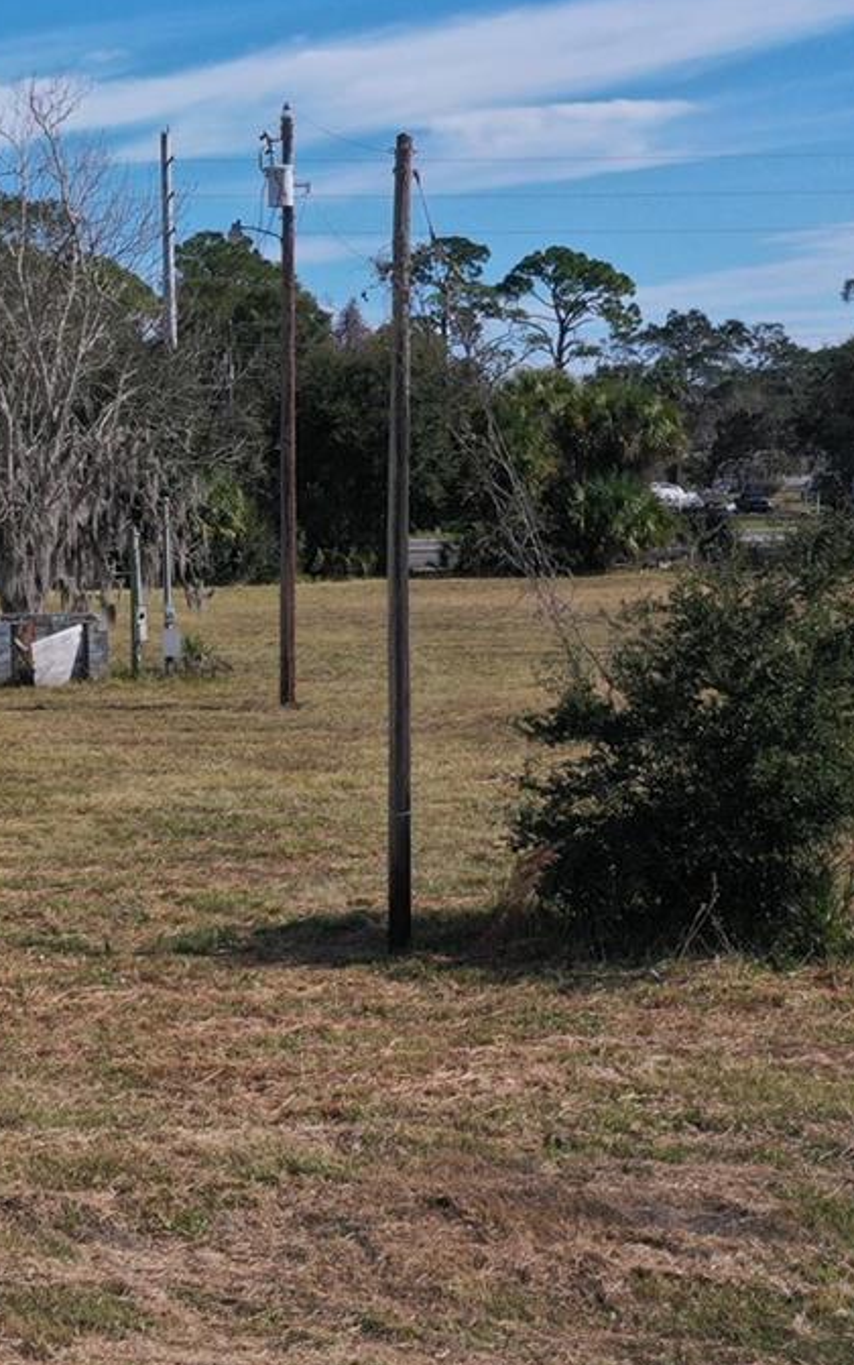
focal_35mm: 68
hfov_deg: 16.9
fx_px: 2530
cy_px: 557
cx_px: -516
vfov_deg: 30.1
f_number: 6.3
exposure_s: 1/500
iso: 100
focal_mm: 10.26
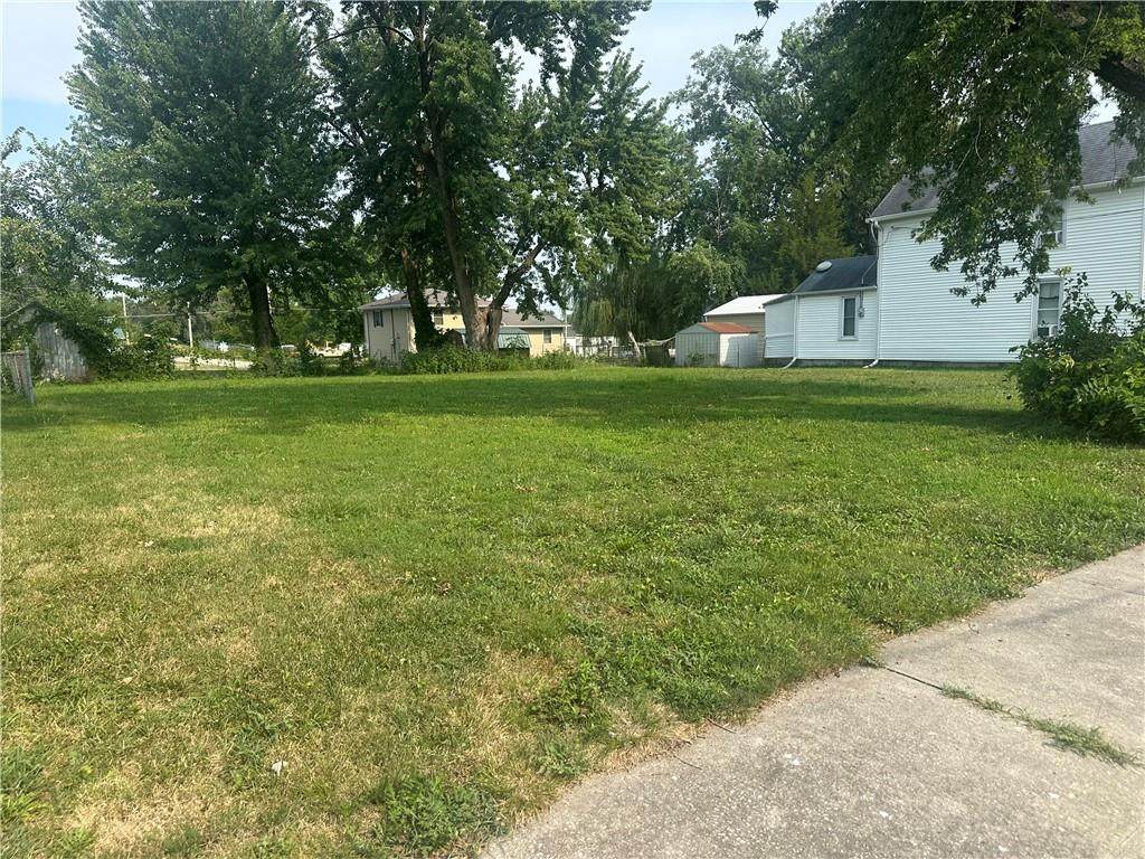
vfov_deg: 56.8
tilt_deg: -6.4
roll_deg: +1.3
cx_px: 572
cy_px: 430
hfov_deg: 71.6
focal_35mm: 24
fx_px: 794
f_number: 1.78
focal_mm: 6.86
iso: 80
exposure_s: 1/1845
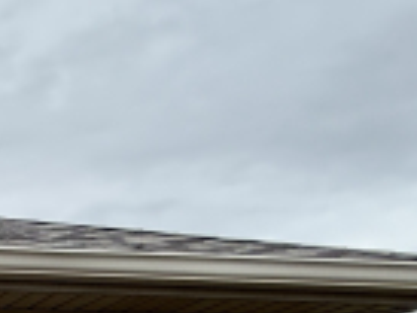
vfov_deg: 16.8
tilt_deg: -2.6
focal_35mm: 68
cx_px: -409
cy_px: 605
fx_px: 820
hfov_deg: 18.7
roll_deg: -2.0
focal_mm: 2.22
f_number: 2.2
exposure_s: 1/574
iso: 50
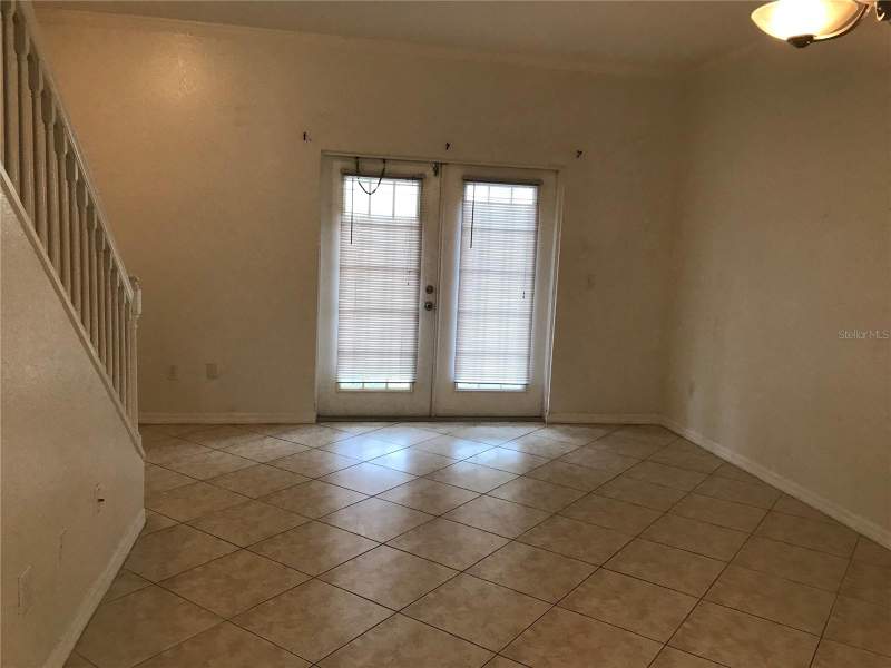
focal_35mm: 28
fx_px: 721
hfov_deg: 63.4
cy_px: 334
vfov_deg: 49.7
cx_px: 446
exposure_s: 1/17
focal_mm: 3.99
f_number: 1.8
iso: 40
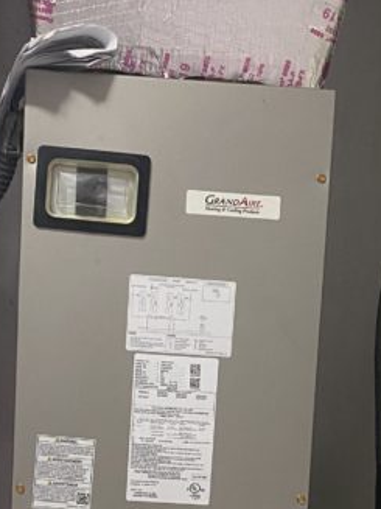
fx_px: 1204
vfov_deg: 22.8
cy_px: 515
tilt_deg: -4.9
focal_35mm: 82
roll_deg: -3.6
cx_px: 180
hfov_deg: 18.0
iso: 320
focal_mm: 4.25
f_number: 1.8
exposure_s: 1/60
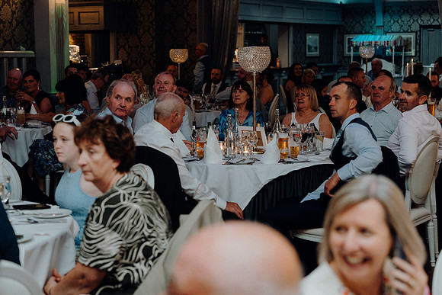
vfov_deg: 19.7
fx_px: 847
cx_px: 221
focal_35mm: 69
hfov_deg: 29.2
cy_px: 148
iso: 2500
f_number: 3.5
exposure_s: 1/160
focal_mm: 69
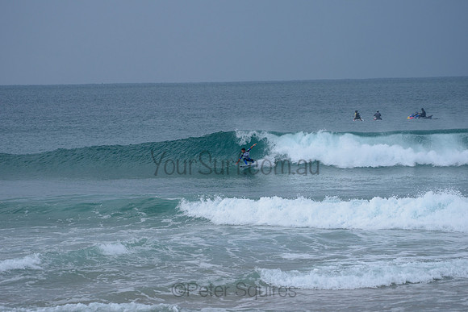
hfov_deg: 10.3
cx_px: 234
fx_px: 2600
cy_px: 156
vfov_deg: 6.9
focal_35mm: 200
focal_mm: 200
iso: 360
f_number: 5.6
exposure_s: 1/2000
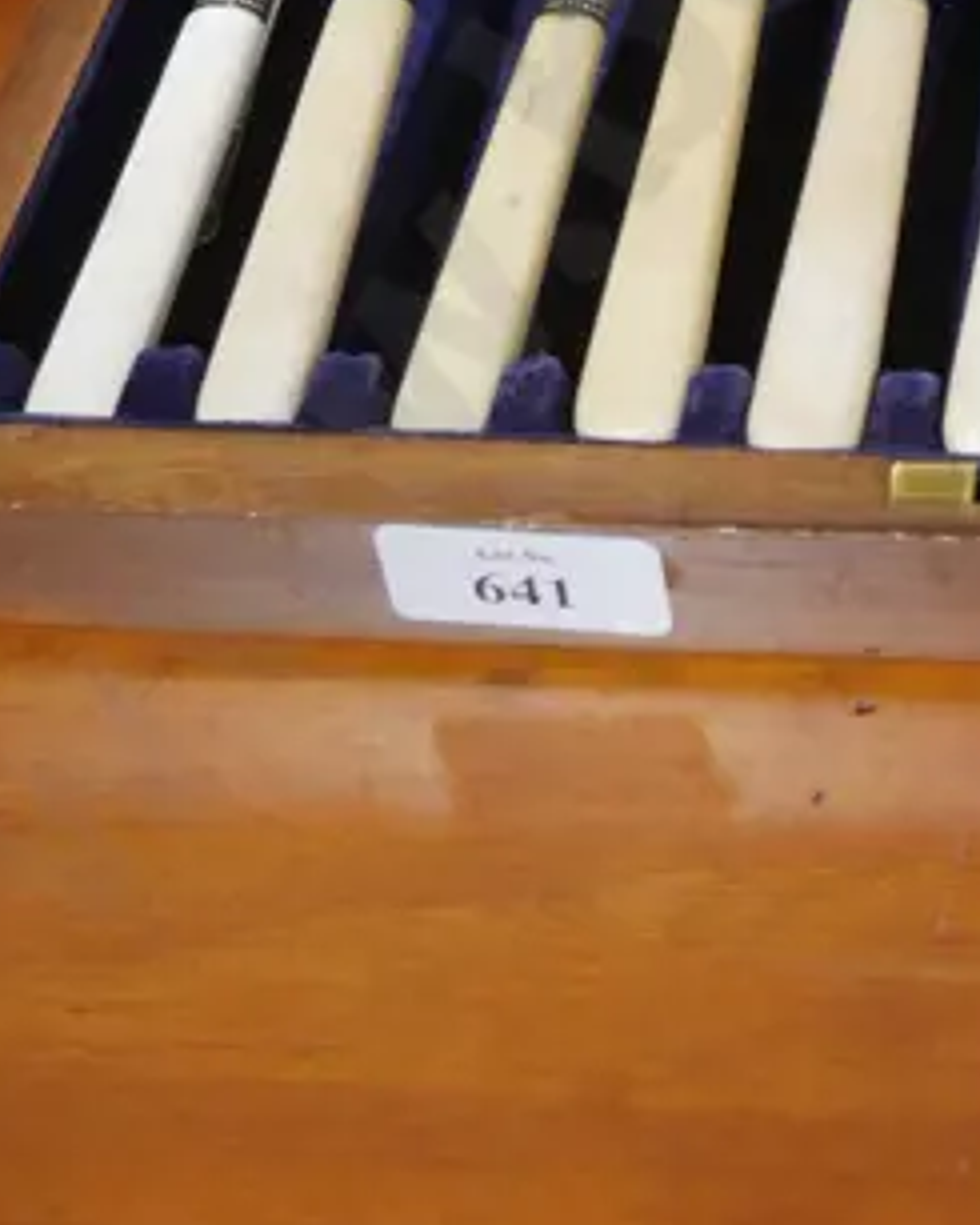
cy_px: -725
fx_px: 3551
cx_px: 1232
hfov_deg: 15.1
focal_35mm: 98
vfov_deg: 17.2
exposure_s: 1/60
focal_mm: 15
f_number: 3.6
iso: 500
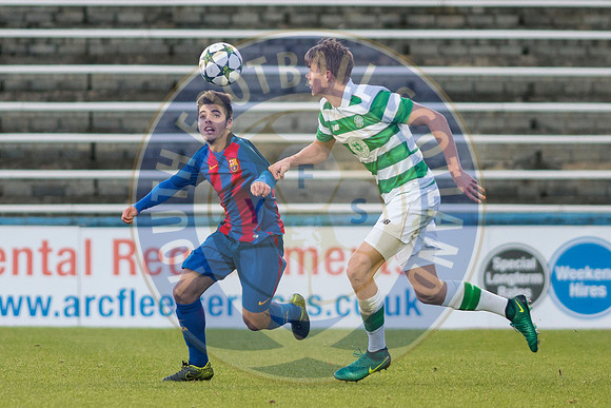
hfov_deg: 4.6
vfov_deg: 3.1
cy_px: 204
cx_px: 306
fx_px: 7639
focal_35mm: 450
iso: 800
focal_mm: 300
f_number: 3.2
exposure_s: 1/1000
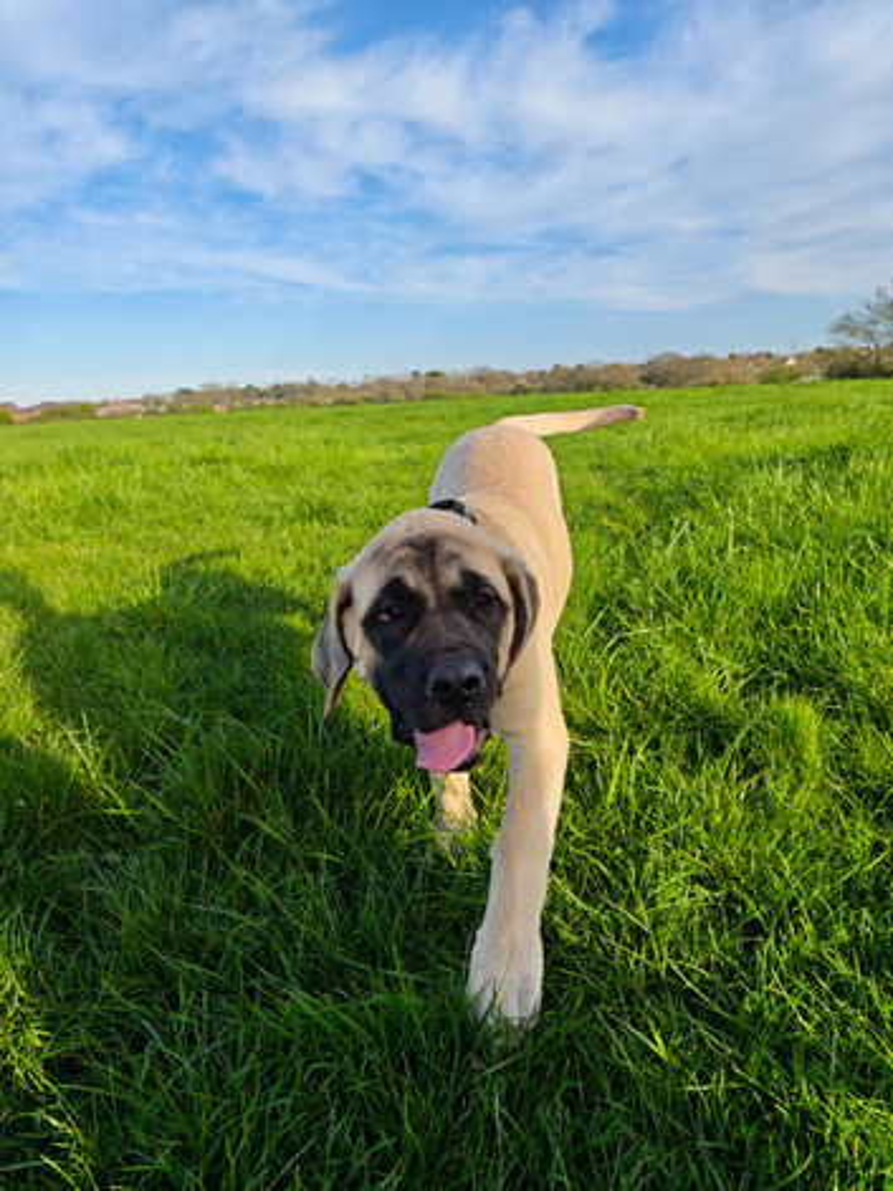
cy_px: 596
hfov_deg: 58.9
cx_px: 446
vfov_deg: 73.9
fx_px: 791
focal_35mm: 23
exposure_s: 1/730
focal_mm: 6.55
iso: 50
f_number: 1.6
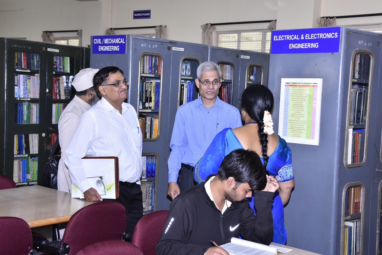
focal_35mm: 57
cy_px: 128
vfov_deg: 23.8
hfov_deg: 35.0
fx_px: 605
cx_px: 191
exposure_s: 1/125
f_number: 7.1
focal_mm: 38
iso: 800
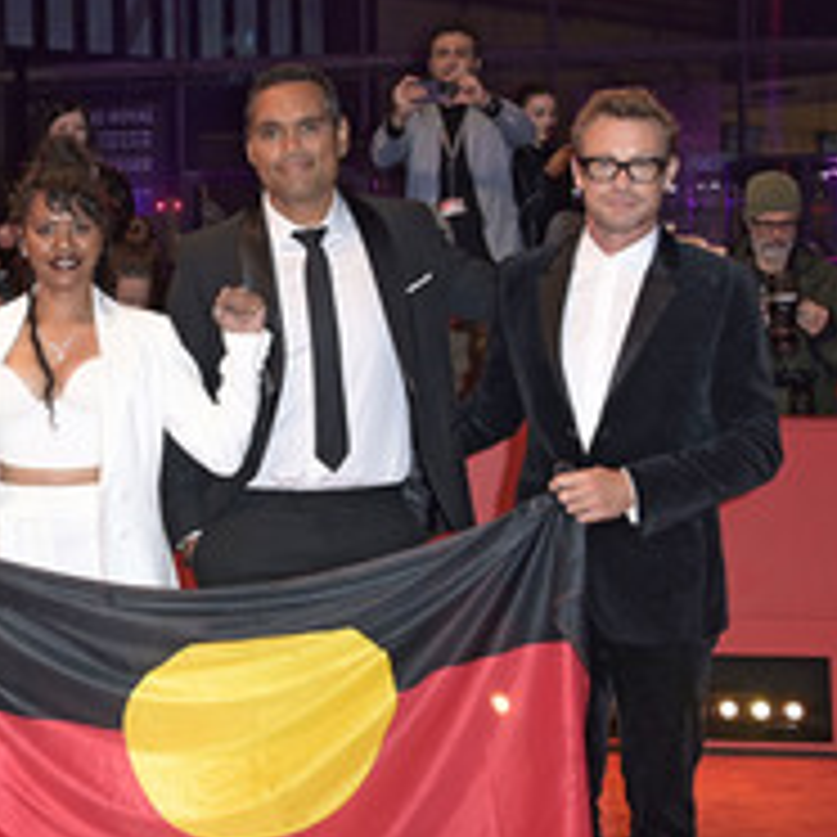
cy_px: 441
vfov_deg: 26.1
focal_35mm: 66
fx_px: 1806
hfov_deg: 25.5
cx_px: 133
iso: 1250
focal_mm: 32
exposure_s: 1/250
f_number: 6.3
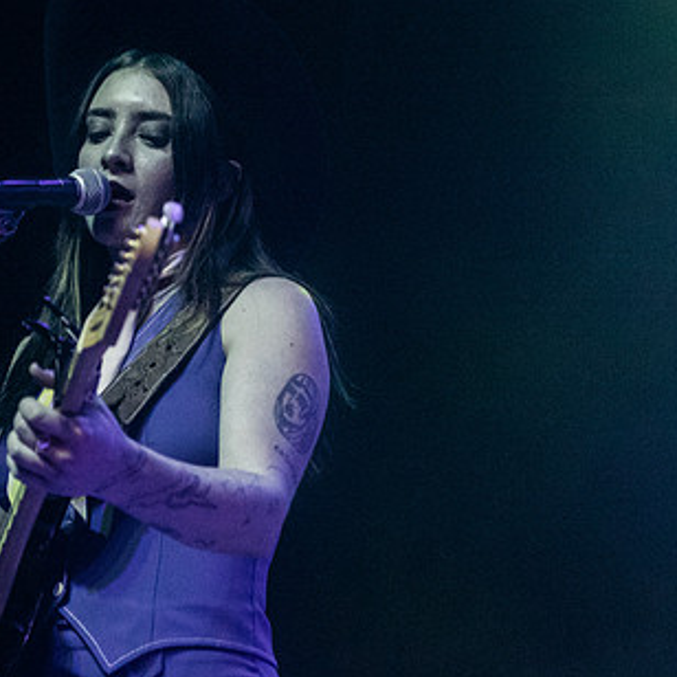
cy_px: 278
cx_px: 201
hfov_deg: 13.3
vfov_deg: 13.3
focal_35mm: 131
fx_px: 2899
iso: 3200
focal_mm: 70
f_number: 3.2
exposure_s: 1/125
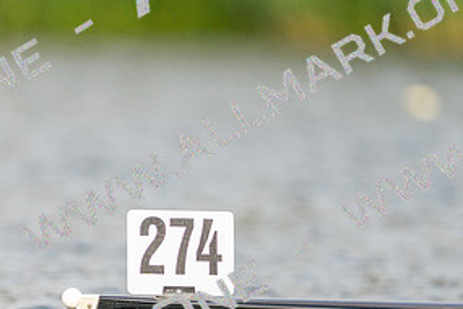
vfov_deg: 1.1
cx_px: 221
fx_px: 15702
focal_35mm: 1221
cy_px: 256
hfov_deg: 1.7
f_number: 4
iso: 200
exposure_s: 1/2500
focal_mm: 600
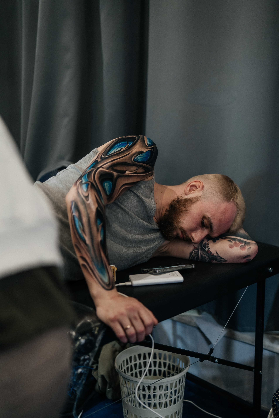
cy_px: 209
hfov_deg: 29.9
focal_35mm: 45
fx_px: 523
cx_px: 140
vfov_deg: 43.6
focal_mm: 45
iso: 400
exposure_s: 1/60
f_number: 1.8
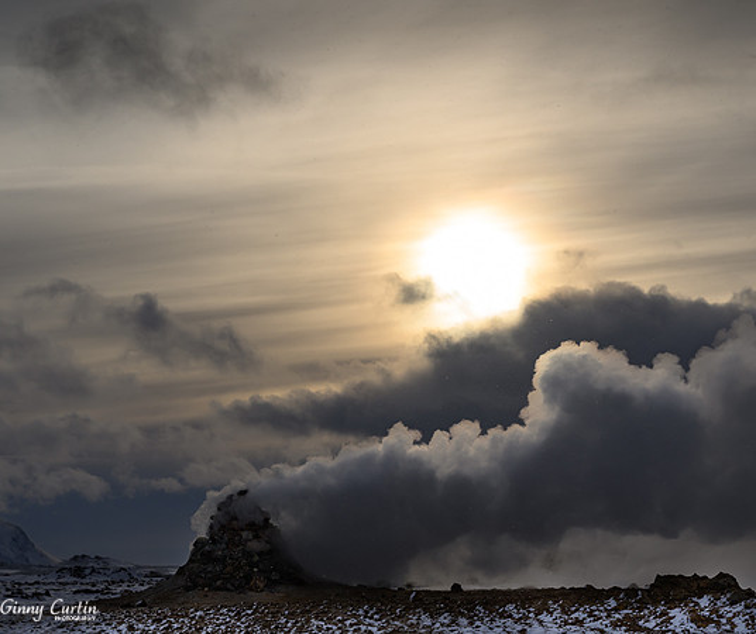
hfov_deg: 21.1
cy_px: 324
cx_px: 356
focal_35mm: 89
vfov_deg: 17.8
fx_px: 2026
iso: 160
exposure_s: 1/1250
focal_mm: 75
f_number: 8
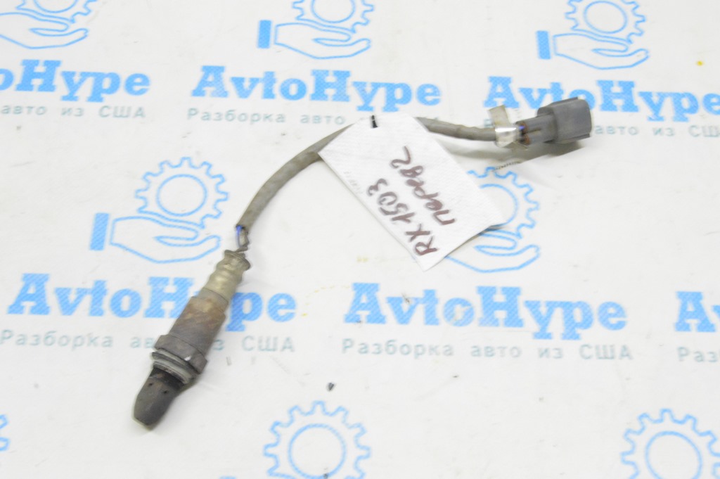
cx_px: 360
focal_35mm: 48
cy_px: 240
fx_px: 959
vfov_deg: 28.0
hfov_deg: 41.1
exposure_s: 1/15
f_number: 20
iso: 6400
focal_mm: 32
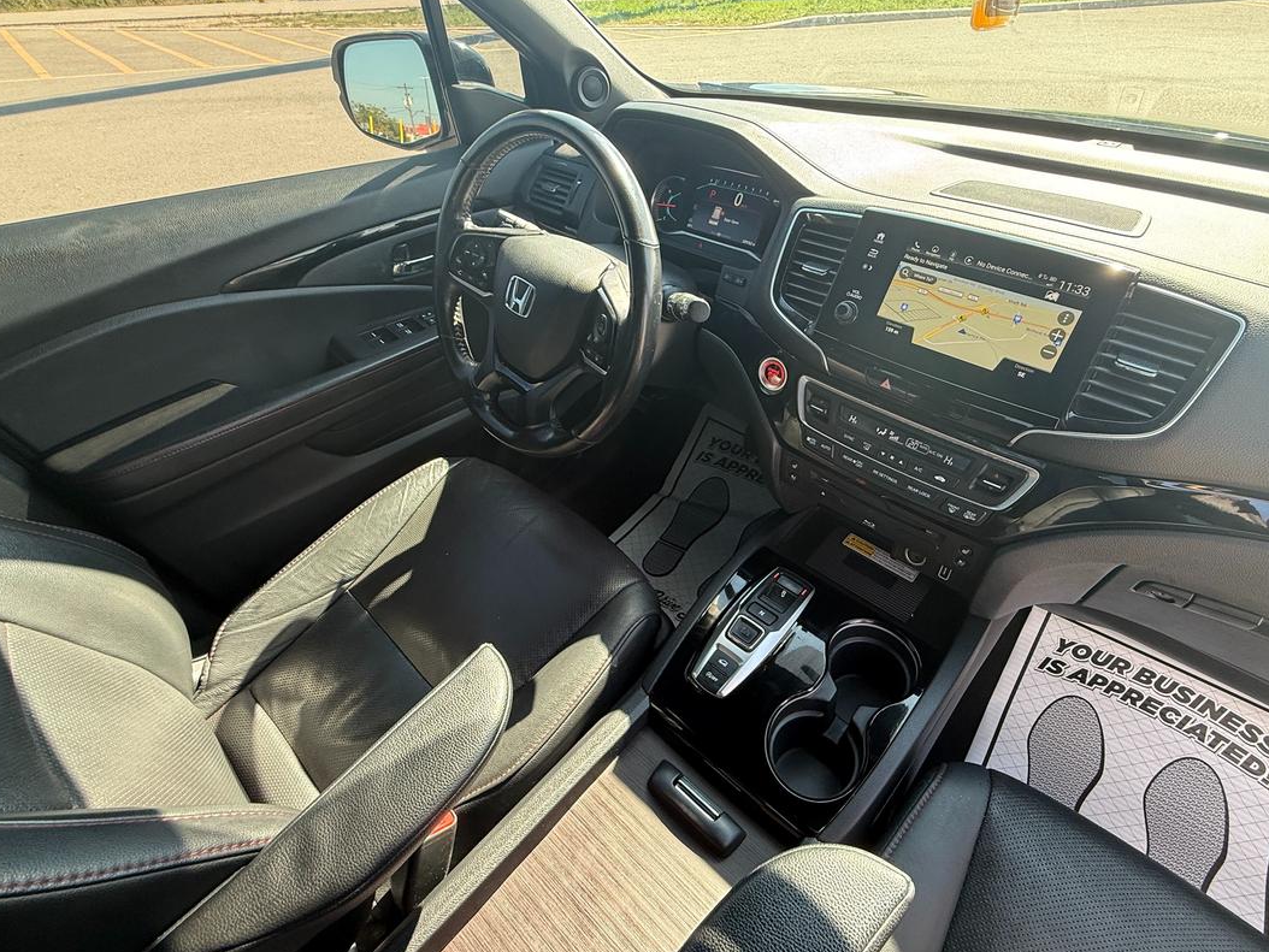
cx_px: 702
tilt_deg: -41.4
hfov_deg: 90.7
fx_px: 623
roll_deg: +1.5
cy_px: 459
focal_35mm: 17
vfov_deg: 74.7
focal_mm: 2.22
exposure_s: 1/99
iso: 160
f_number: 2.2
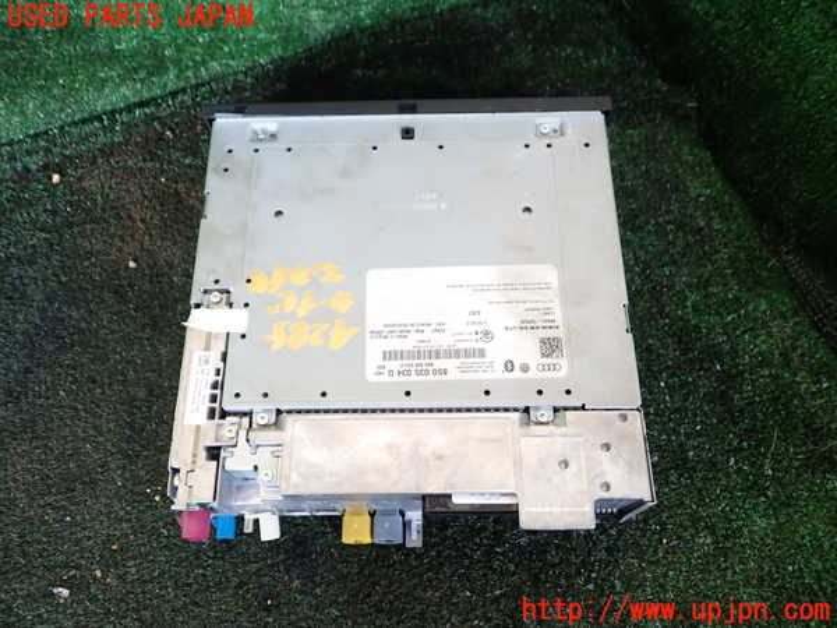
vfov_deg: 46.8
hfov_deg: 60.0
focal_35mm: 30
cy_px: 314
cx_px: 418
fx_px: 725
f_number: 2.3
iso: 100
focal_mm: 5.4
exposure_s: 1/100
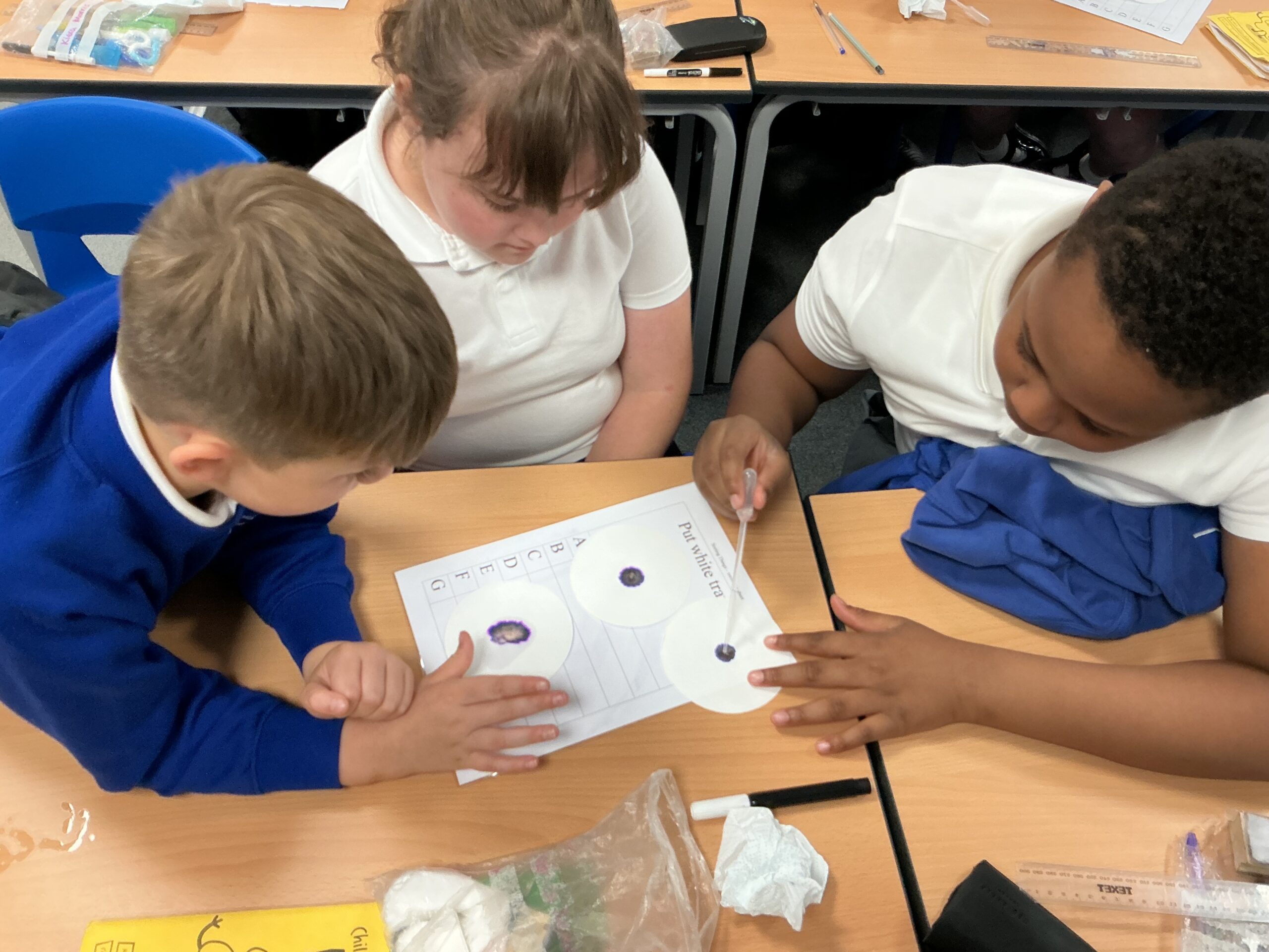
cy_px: 476
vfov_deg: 48.2
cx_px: 634
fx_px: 1063
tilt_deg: -52.0
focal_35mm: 29
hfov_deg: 61.7
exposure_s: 1/60
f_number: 1.8
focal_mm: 3
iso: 125
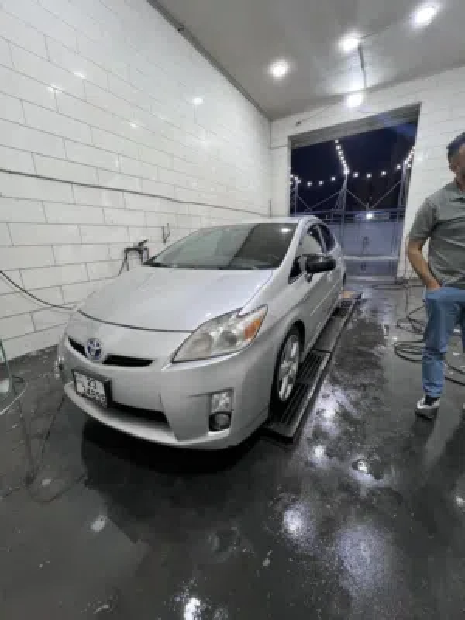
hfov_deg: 89.9
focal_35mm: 13
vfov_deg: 106.2
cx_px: 232
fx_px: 233
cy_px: 310
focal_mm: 1.57
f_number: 1.8
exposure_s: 1/100
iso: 160
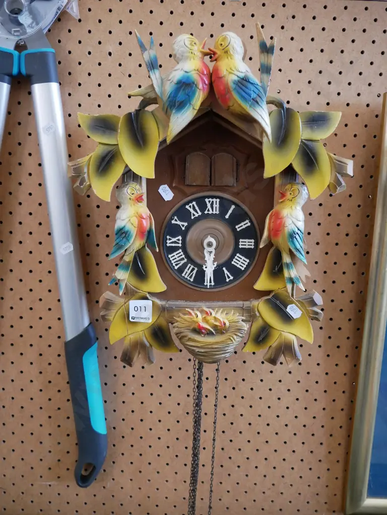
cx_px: 194
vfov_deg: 54.0
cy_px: 258
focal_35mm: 34
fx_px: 507
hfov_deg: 41.8
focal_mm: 17
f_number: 4
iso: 1600
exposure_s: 1/60
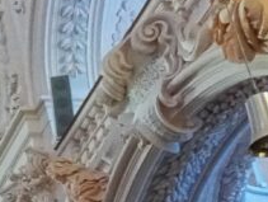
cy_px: 286
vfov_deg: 11.0
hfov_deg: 12.0
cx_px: -385
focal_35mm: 131
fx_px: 1016
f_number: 11
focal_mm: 8.8
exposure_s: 1/25
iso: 3200
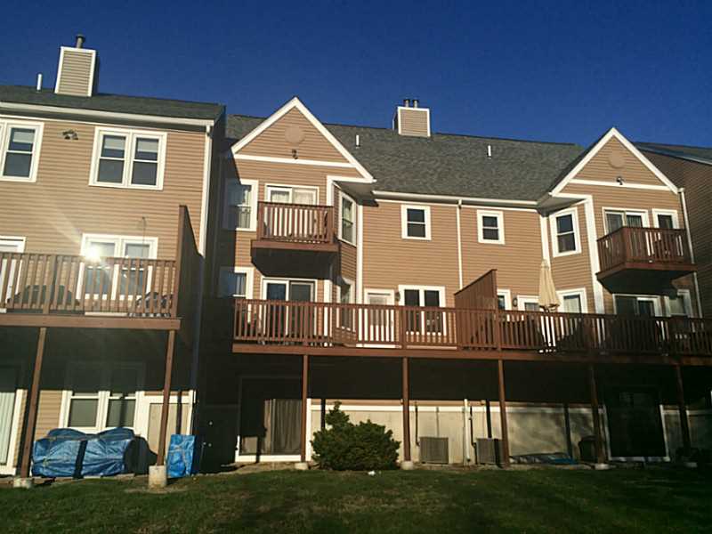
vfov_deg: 48.2
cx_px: 356
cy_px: 267
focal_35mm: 29
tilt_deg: +15.0
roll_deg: +1.2
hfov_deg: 61.7
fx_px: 596
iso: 32
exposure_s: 1/3731
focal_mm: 4.15
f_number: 2.2
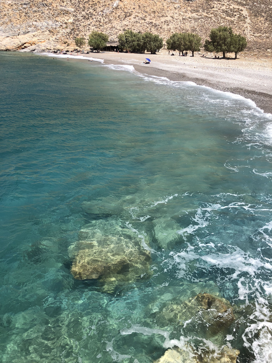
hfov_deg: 49.7
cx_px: 136
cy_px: 182
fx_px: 293
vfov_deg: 63.4
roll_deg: -0.8
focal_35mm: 28
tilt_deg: -23.8
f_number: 1.8
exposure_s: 1/1779
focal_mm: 4
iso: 20
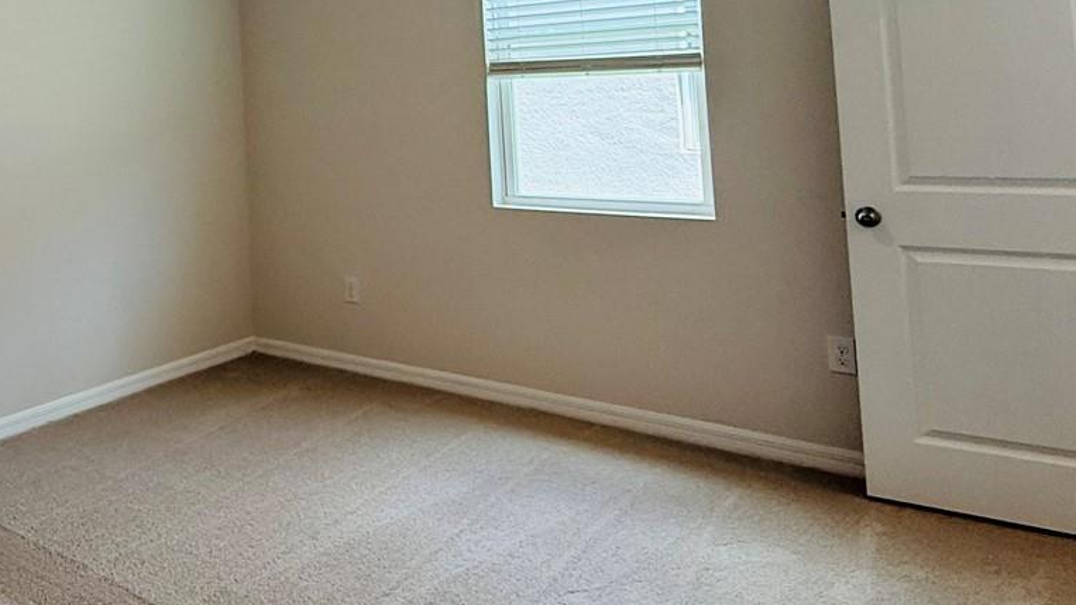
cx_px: 219
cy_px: 52
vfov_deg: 34.5
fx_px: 913
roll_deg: +1.8
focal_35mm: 32
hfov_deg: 56.7
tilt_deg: +4.5
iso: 160
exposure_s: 1/120
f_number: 2.2
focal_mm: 2.22
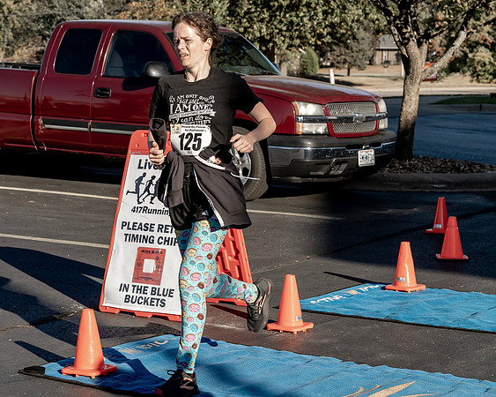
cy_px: 154
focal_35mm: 99
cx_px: 237
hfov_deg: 19.3
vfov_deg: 15.5
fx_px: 1459
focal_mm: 47
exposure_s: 1/800
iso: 160
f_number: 4.5
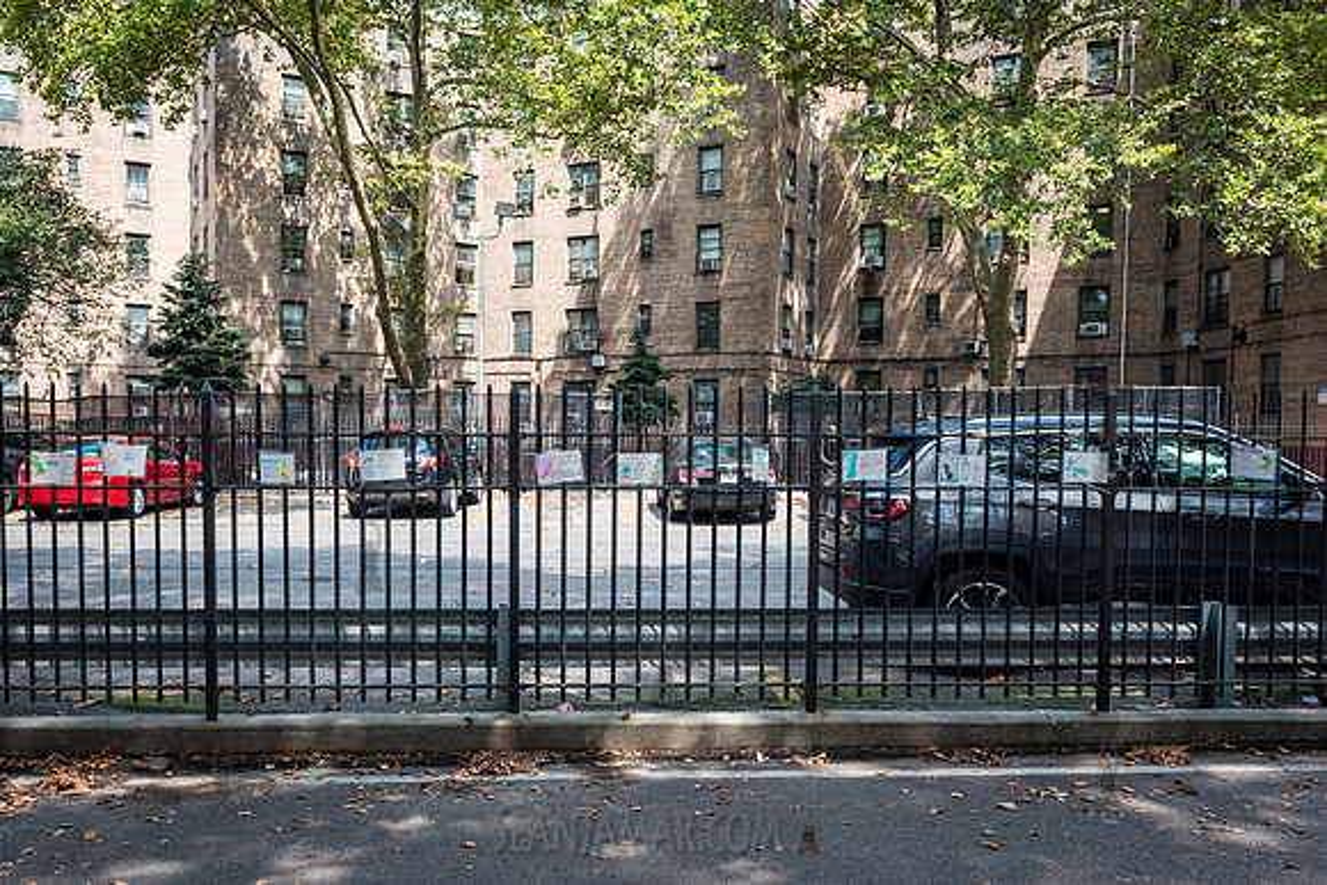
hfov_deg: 60.7
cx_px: 593
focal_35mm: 31
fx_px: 1129
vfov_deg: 42.8
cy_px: 482
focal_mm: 26
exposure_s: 1/800
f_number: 4.5
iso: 400
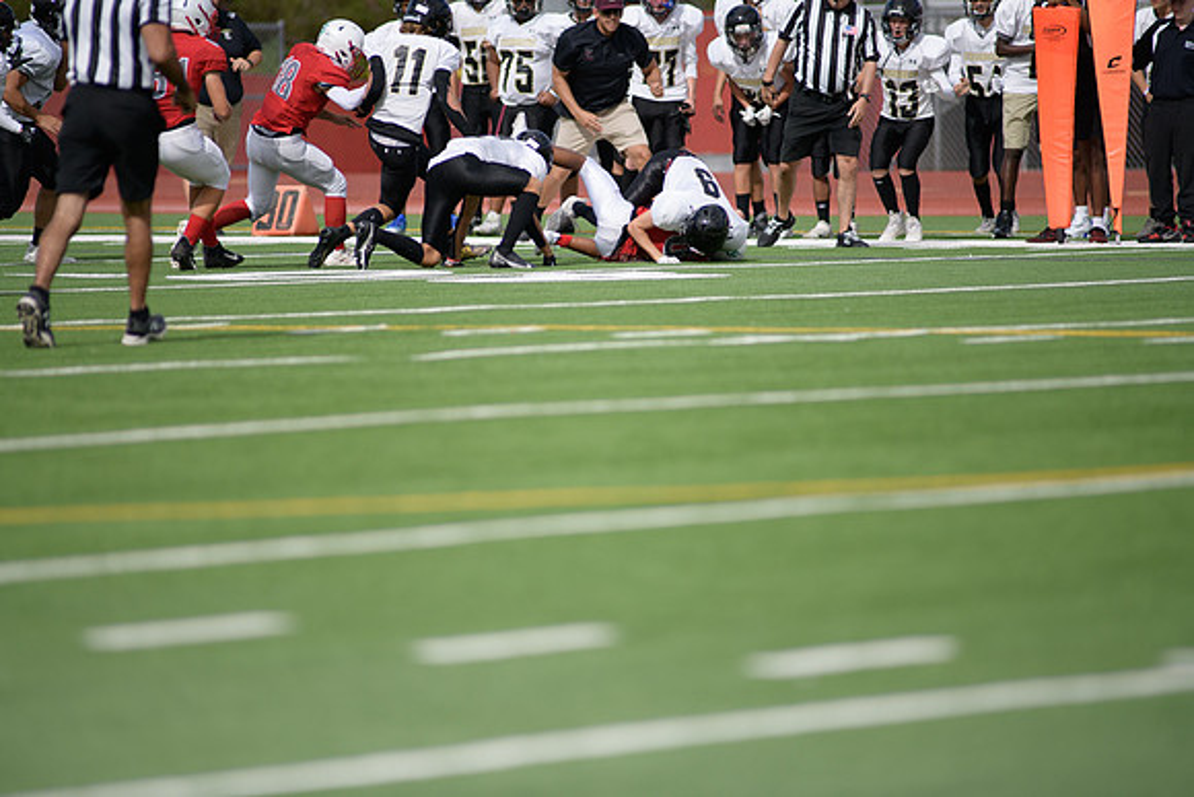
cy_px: 398
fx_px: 9952
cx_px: 597
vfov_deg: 4.6
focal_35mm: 300
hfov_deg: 6.9
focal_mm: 300
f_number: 2.8
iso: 400
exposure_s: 1/8000
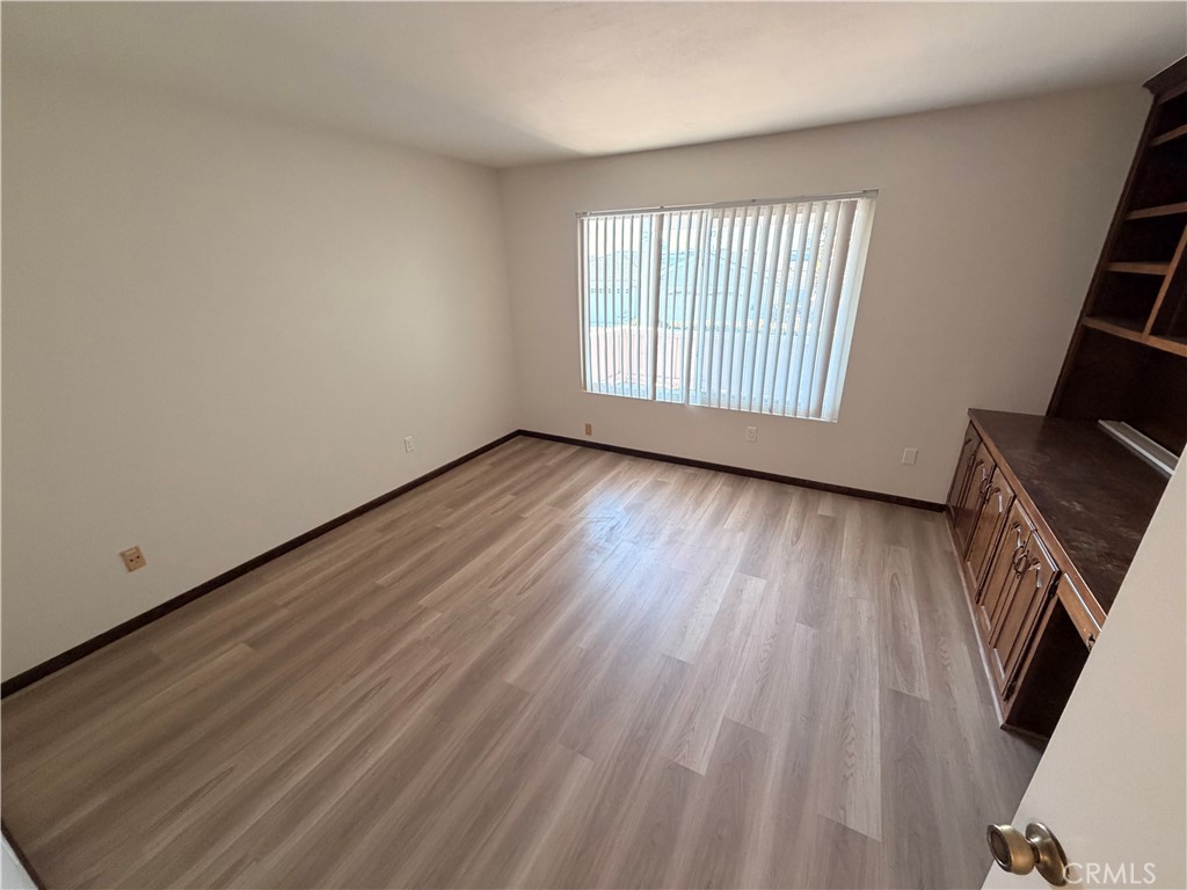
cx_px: 594
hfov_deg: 102.1
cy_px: 445
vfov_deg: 85.7
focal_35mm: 14
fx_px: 480
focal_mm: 2.22
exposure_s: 1/95
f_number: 2.2
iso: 320
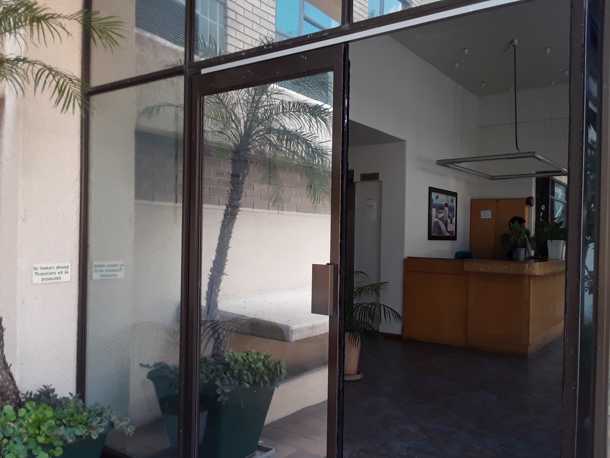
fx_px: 529
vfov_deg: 46.8
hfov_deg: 60.0
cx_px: 305
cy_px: 229
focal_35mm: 30
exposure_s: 1/100
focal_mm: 2.2
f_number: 1.9
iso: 50
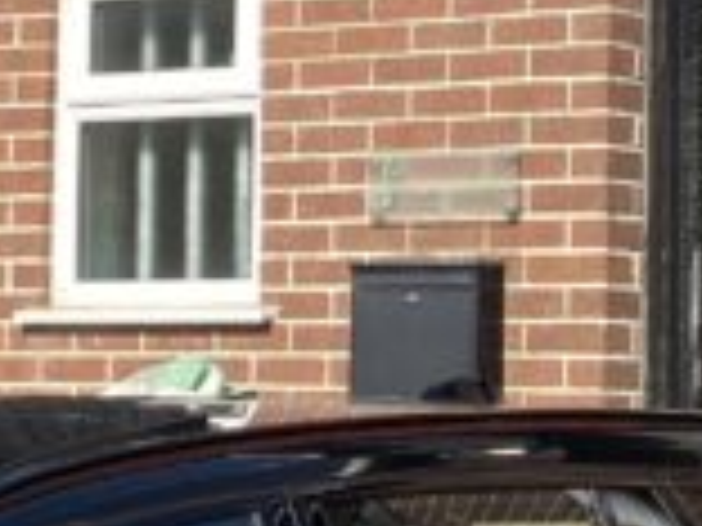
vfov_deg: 8.1
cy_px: 171
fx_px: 3731
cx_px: 500
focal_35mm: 184
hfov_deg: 10.7
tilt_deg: +3.5
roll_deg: -0.5
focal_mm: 3.99
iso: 32
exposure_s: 1/1799
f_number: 1.8
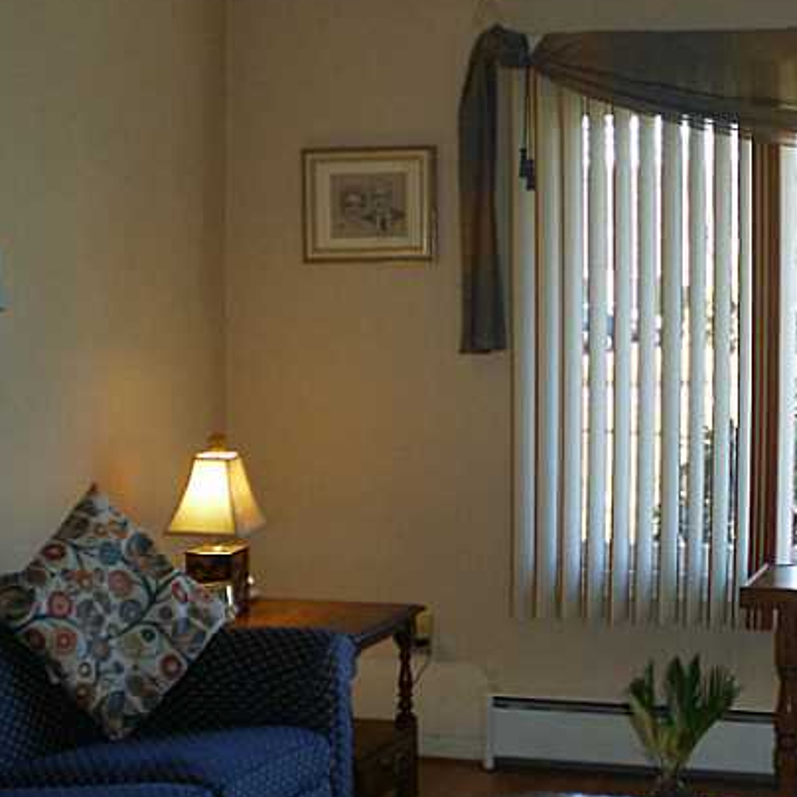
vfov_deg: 27.3
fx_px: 1641
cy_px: 403
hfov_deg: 26.7
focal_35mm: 63
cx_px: 645
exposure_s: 1/30
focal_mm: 6.3
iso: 160
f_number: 3.1
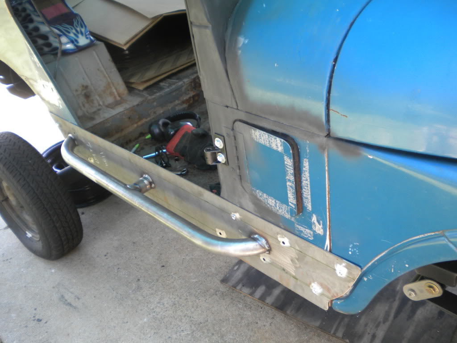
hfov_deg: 52.6
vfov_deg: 40.7
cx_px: 228
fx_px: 462
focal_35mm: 35
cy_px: 172
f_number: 3.1
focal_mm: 6.3
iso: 118
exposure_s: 1/59
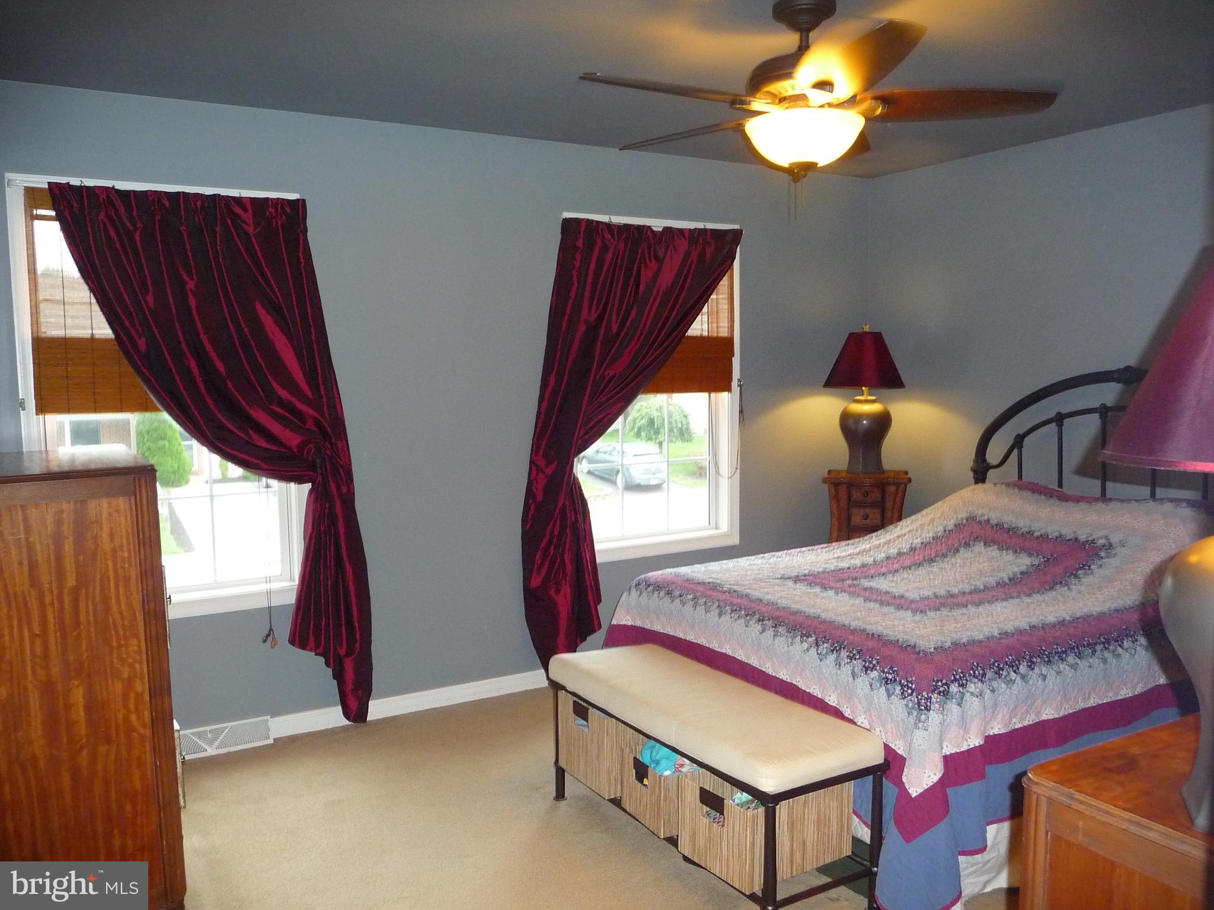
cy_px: 455
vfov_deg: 49.7
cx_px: 607
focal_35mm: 28
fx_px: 982
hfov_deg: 63.4
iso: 400
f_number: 3.3
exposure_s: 1/30
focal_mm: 4.7
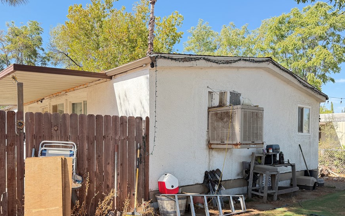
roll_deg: -0.3
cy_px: 146
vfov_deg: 41.3
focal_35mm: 30
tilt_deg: -1.5
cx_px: 171
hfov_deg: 62.9
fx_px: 282
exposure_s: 1/813
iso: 100
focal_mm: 6.76
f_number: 1.78
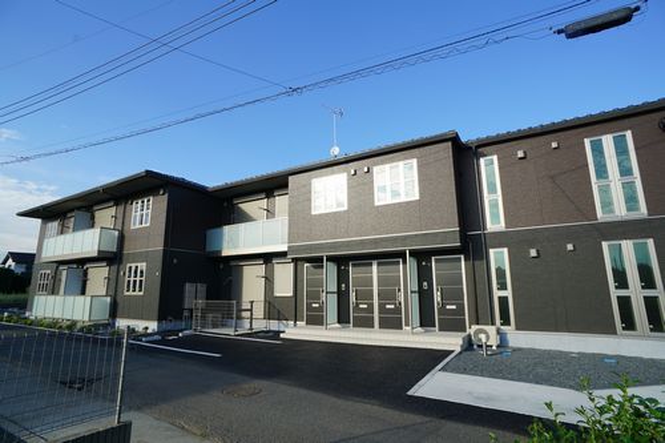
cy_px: 222
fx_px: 443
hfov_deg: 73.8
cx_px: 332
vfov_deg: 53.1
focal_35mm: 24
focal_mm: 16
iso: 100
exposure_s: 1/80
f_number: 9
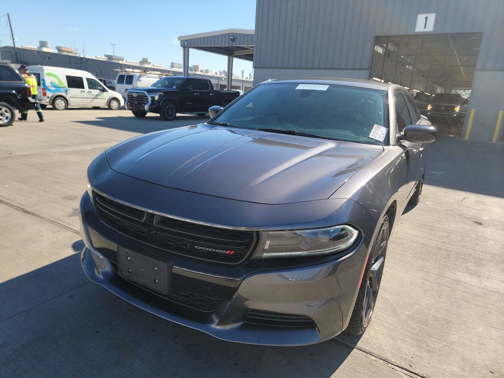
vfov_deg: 56.8
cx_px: 252
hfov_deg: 71.6
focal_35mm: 24
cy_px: 189
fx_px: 349
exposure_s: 1/529
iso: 50
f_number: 1.8
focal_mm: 6.7
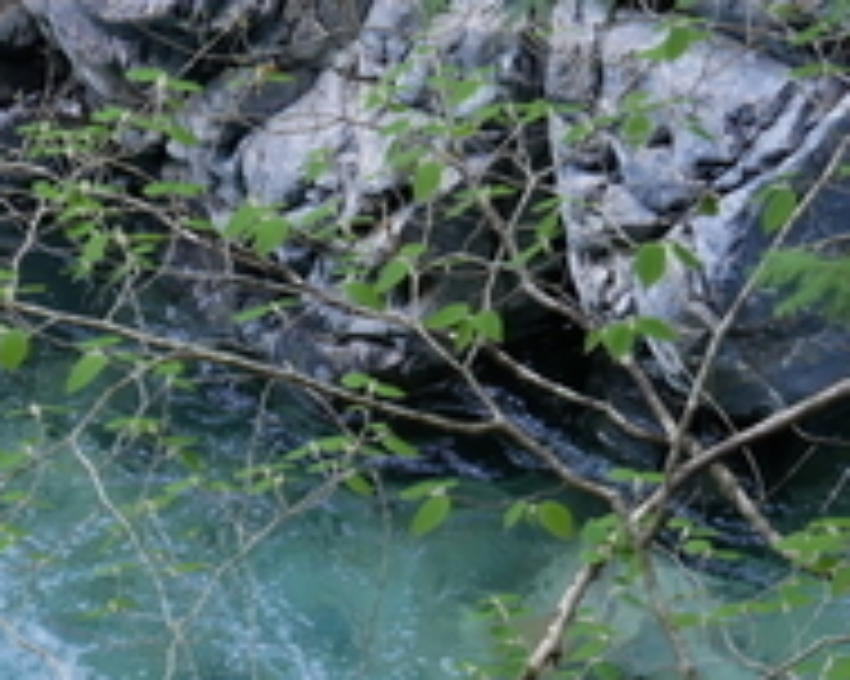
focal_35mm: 199
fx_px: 5004
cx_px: 112
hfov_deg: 9.7
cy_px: 561
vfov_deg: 7.7
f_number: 5
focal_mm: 32
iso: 800
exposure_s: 1/80
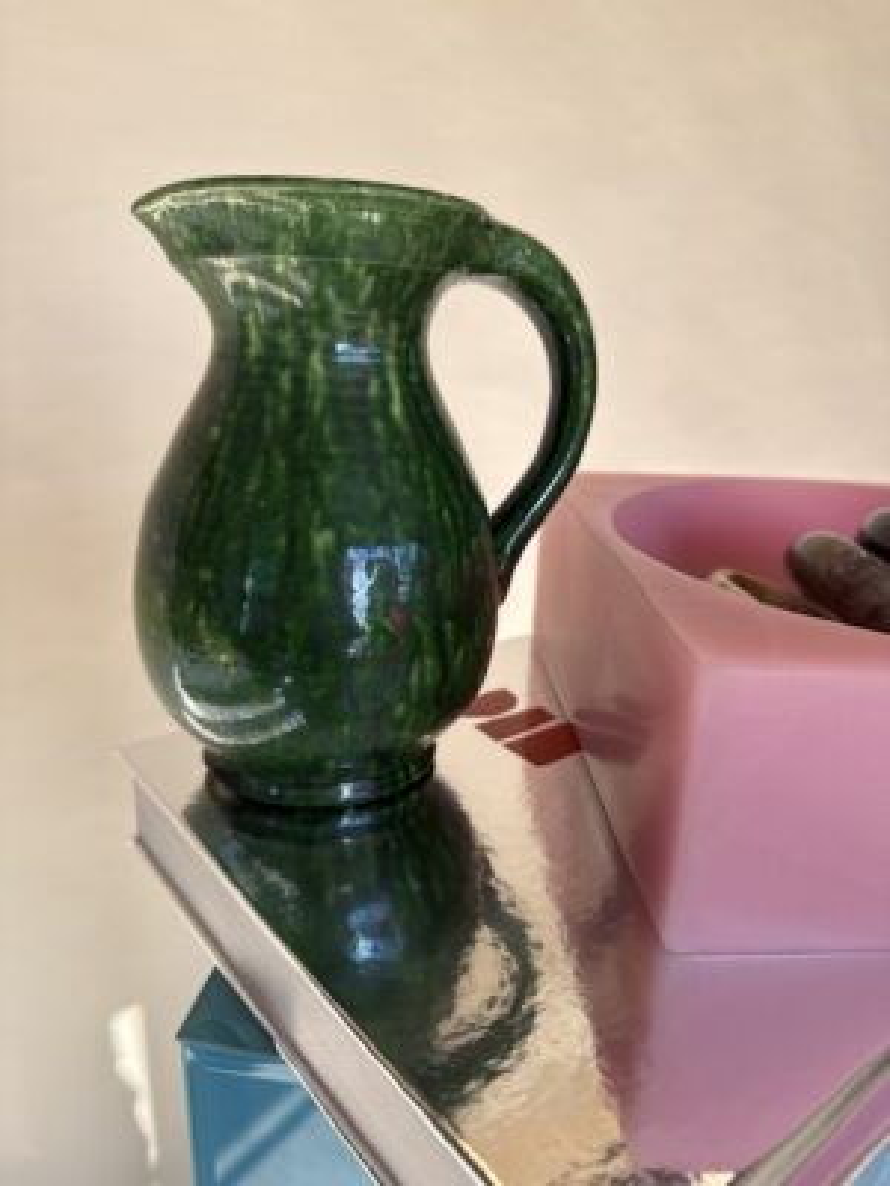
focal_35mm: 24
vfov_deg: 71.6
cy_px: 593
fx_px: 823
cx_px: 445
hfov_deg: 56.8
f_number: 1.78
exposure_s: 1/464
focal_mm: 6.76
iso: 80
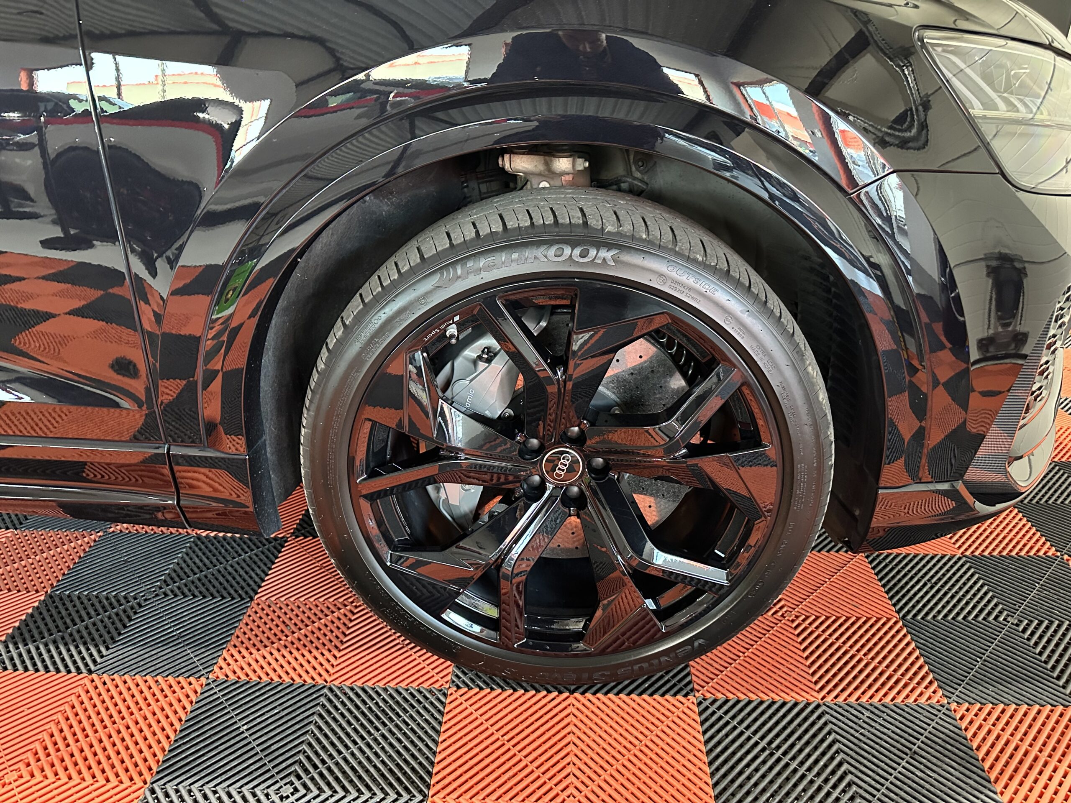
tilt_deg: -25.5
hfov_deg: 71.6
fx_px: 743
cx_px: 536
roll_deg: -1.4
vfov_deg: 56.8
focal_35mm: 24
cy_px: 402
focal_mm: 6.86
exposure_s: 1/45
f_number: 1.78
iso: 1000
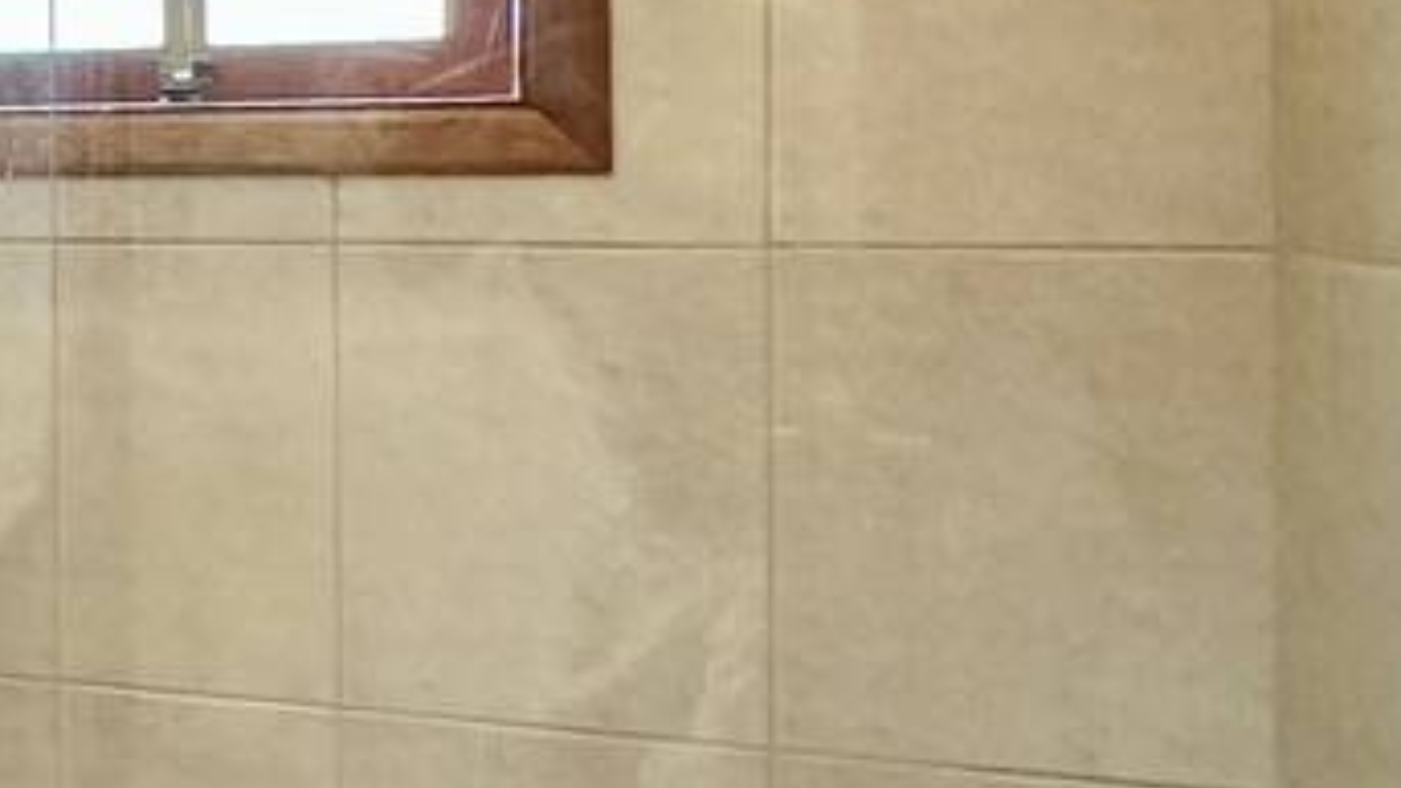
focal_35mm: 64
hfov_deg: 21.9
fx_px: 2378
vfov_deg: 18.6
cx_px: -1062
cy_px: 122
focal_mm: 2.22
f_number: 2.2
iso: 400
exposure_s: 1/60
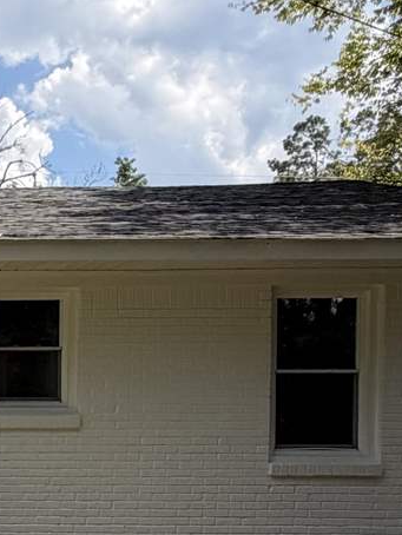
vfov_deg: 26.7
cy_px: 450
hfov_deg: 17.3
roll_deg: -0.4
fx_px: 1098
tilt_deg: -1.4
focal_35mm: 71
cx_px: -301
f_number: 2.2
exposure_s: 1/770
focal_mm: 2.22
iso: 32
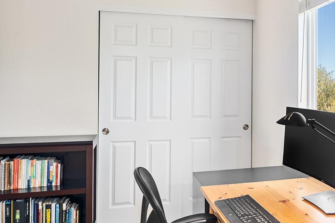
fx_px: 326
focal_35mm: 35
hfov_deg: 49.3
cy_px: 134
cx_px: 42
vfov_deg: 37.7
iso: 400
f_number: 8
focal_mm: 17
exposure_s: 1/3
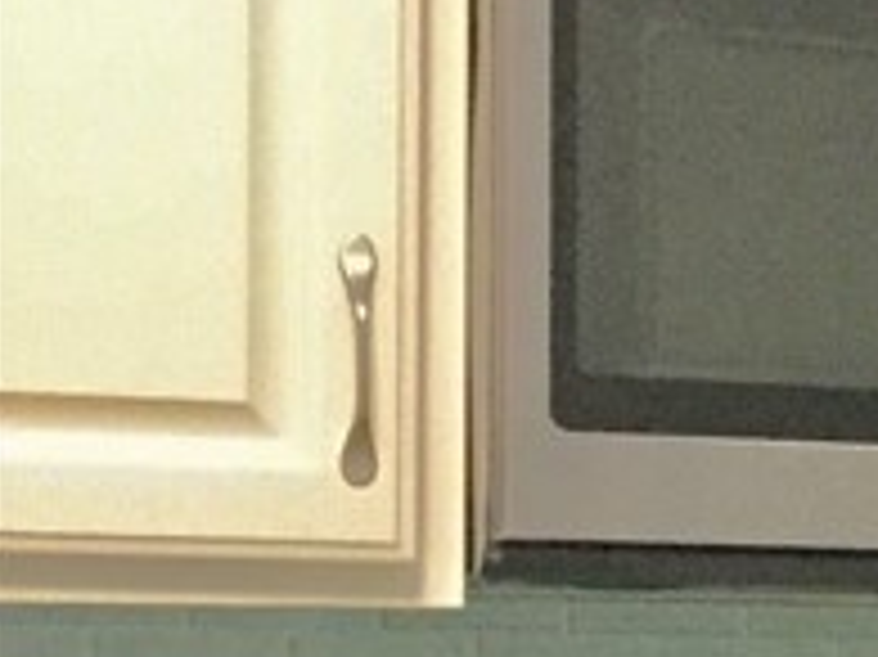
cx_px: 2296
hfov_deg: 10.1
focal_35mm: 163
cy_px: 810
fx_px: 4132
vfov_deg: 9.0
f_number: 2.4
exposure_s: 1/30
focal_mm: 3.3
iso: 160
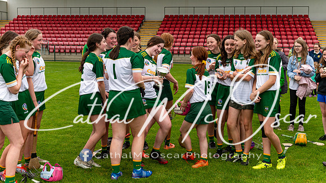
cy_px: 77
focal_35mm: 52
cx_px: 163
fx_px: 451
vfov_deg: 23.0
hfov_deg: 39.8
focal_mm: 48
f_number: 3.5
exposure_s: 1/250
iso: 220
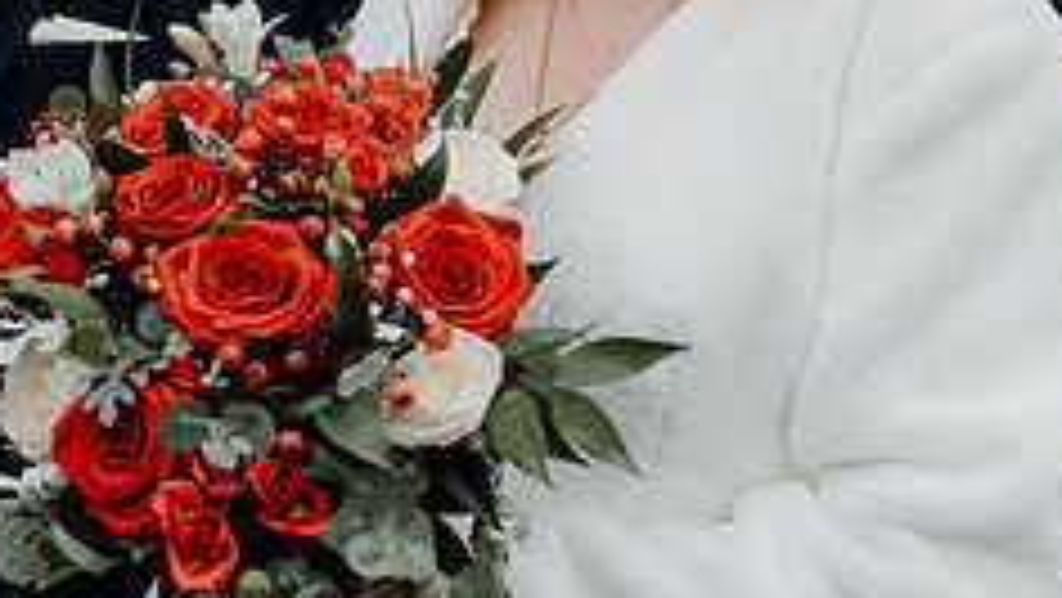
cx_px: 202
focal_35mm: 98
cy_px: 38
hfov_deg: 21.5
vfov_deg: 12.3
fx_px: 2761
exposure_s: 1/250
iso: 1600
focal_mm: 38
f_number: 3.5
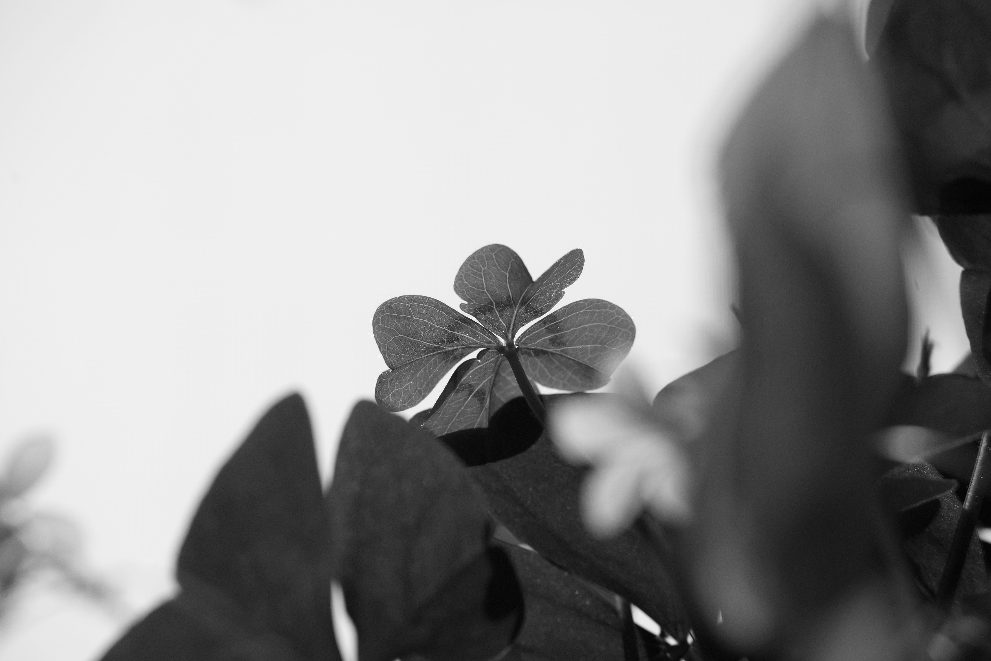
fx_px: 4460
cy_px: 330
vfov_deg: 8.5
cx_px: 496
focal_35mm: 162
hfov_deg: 12.7
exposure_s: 1/400
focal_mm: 162
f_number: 8
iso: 125
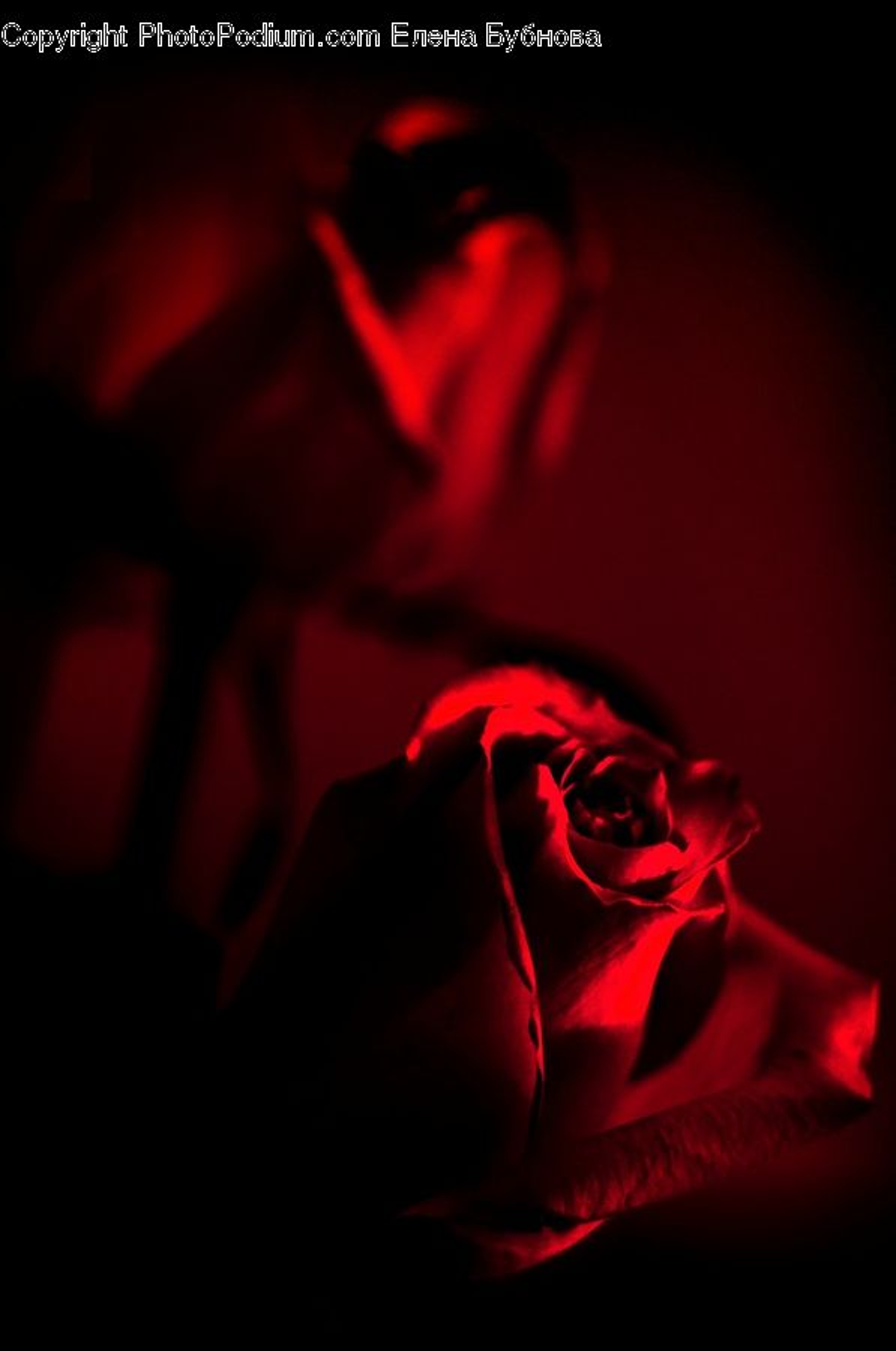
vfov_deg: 23.4
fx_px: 3259
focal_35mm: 87
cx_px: 448
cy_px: 676
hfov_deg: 15.7
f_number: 2.8
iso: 250
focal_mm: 58
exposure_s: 1/2.5
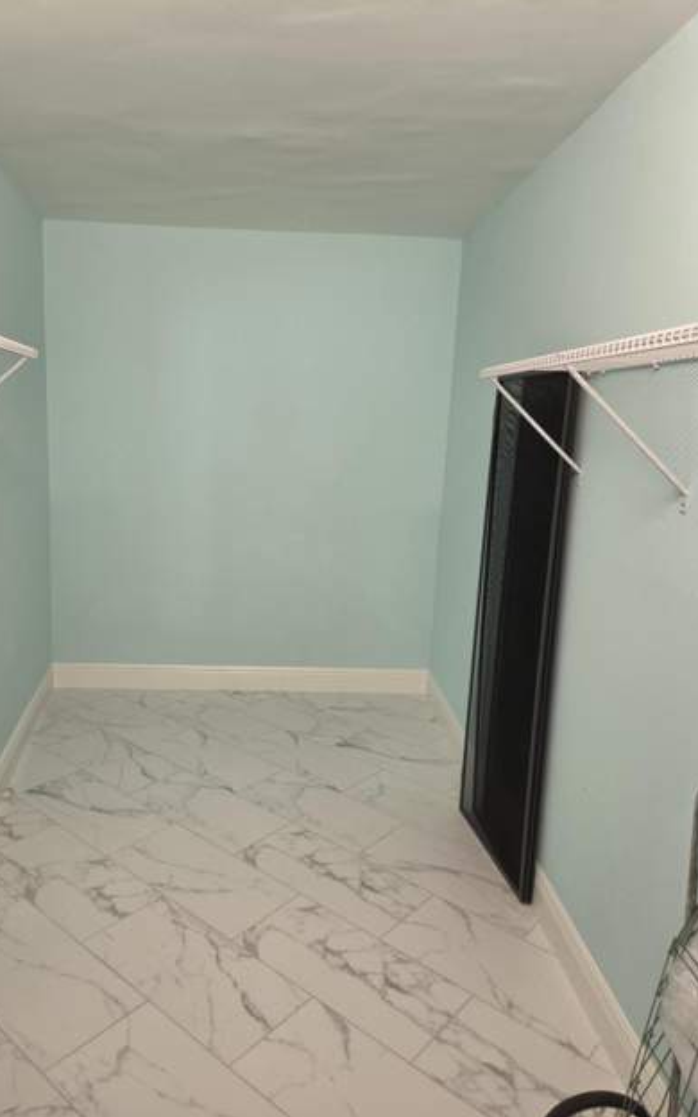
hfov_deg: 48.9
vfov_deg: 72.5
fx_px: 761
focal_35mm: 25
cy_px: 558
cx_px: 276
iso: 200
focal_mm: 5.4
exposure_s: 1/120
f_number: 1.8
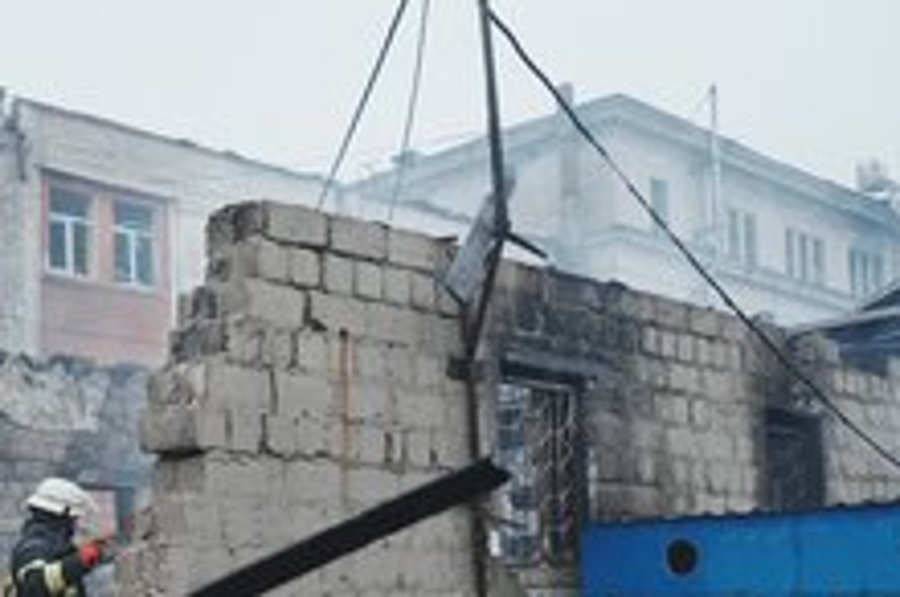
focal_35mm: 51
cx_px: 164
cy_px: 527
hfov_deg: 37.4
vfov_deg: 25.6
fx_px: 1273
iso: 400
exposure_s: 1/320
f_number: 6.3
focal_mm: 28
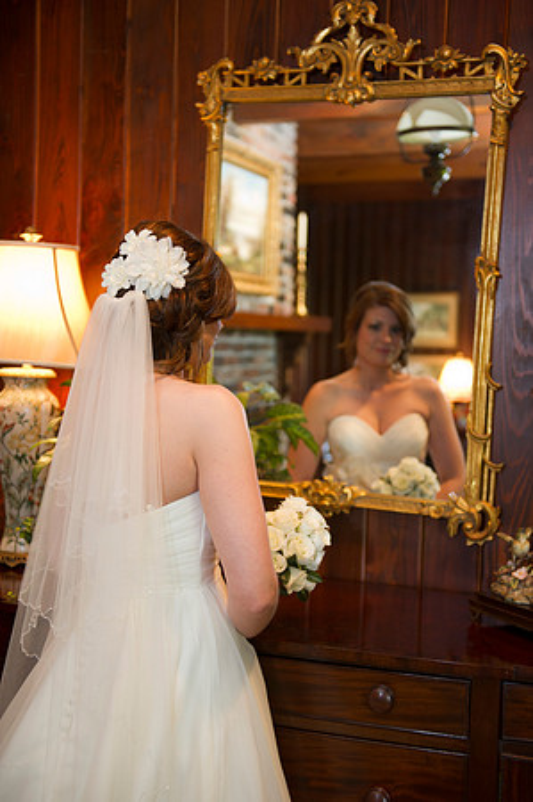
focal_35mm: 48
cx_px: 266
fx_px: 1068
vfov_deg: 41.2
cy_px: 401
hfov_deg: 28.0
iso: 1250
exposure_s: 1/80
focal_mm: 48
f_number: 2.8
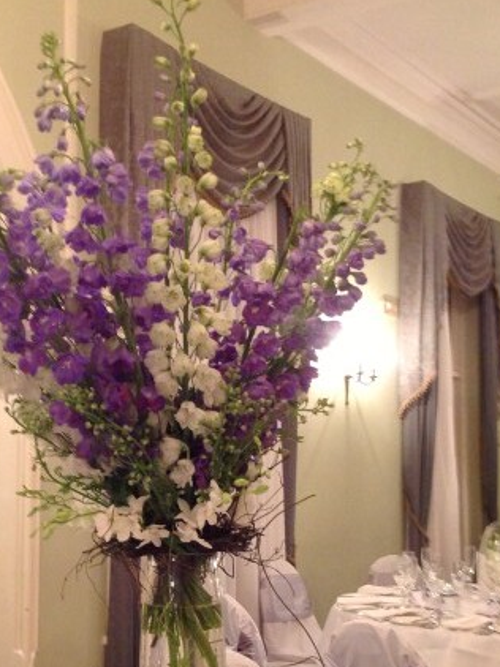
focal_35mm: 58
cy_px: 397
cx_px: 175
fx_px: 1118
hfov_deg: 25.1
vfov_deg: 33.2
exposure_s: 1/17
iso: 250
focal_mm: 4.28
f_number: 2.4
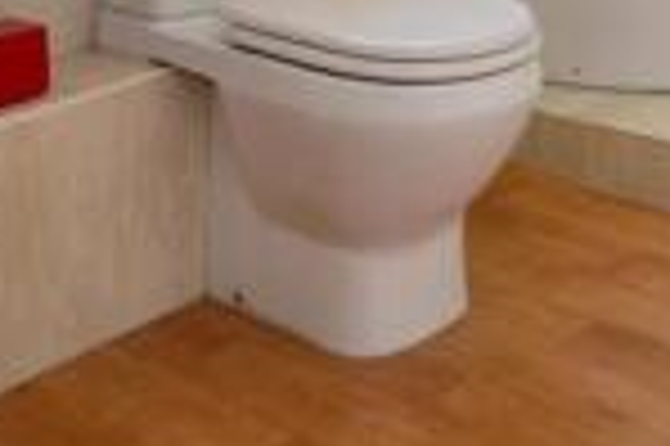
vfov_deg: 16.6
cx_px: 652
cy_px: -394
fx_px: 1227
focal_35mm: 66
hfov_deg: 28.8
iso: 200
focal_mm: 10
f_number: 11
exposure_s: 1/2.5
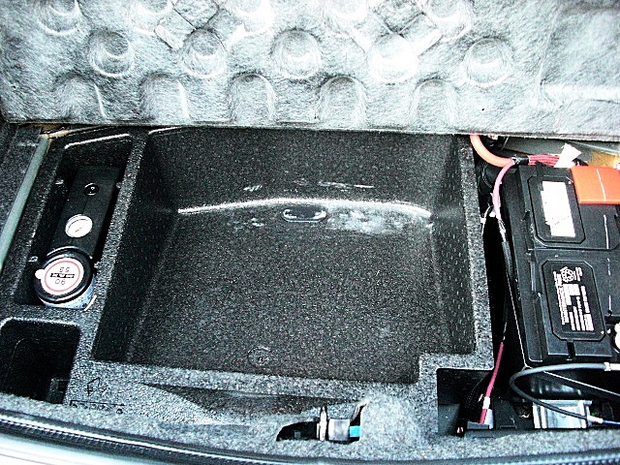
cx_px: 310
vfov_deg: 39.7
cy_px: 232
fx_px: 645
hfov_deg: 51.4
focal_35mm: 36
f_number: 2.8
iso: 800
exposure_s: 1/60
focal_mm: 6.3
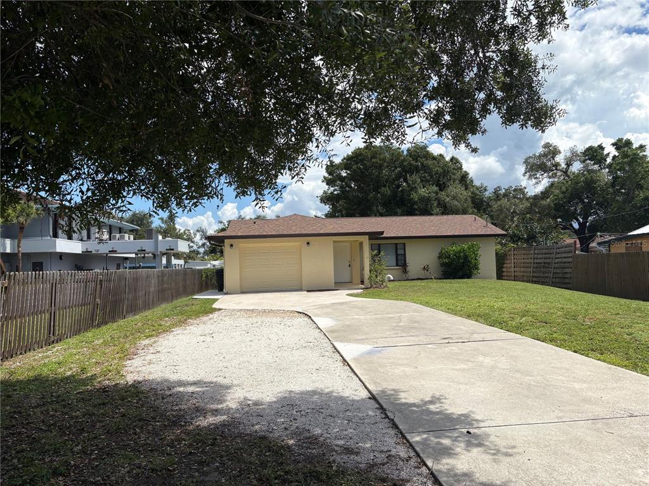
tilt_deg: +2.3
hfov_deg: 67.3
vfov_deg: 53.1
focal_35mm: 26
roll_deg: +1.9
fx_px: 487
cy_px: 243
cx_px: 324
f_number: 1.6
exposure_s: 1/5348
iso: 50
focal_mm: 5.96
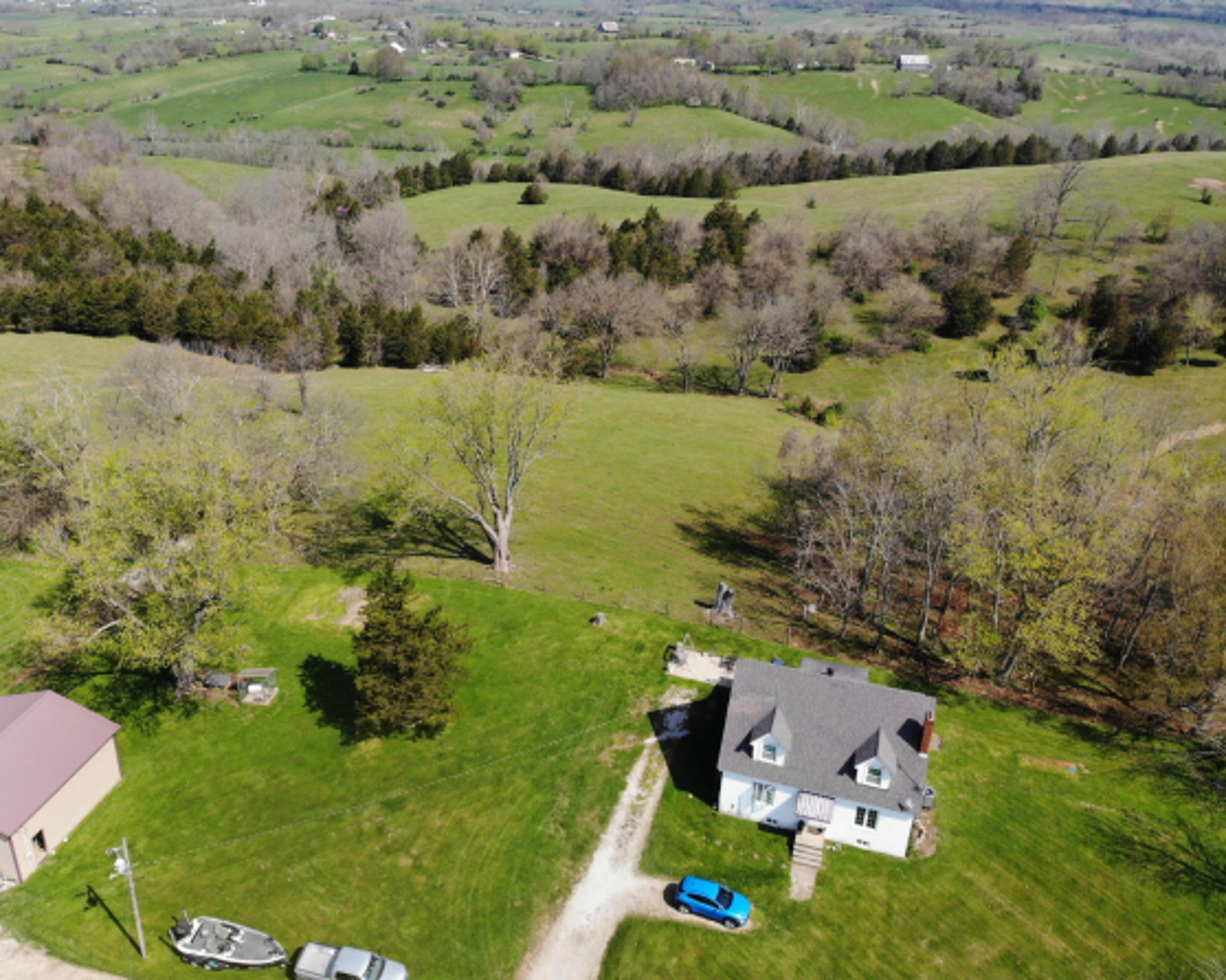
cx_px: 500
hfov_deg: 61.8
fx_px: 1016
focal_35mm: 28
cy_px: 481
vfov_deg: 51.5
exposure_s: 1/740
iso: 100
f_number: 2.8
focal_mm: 4.5
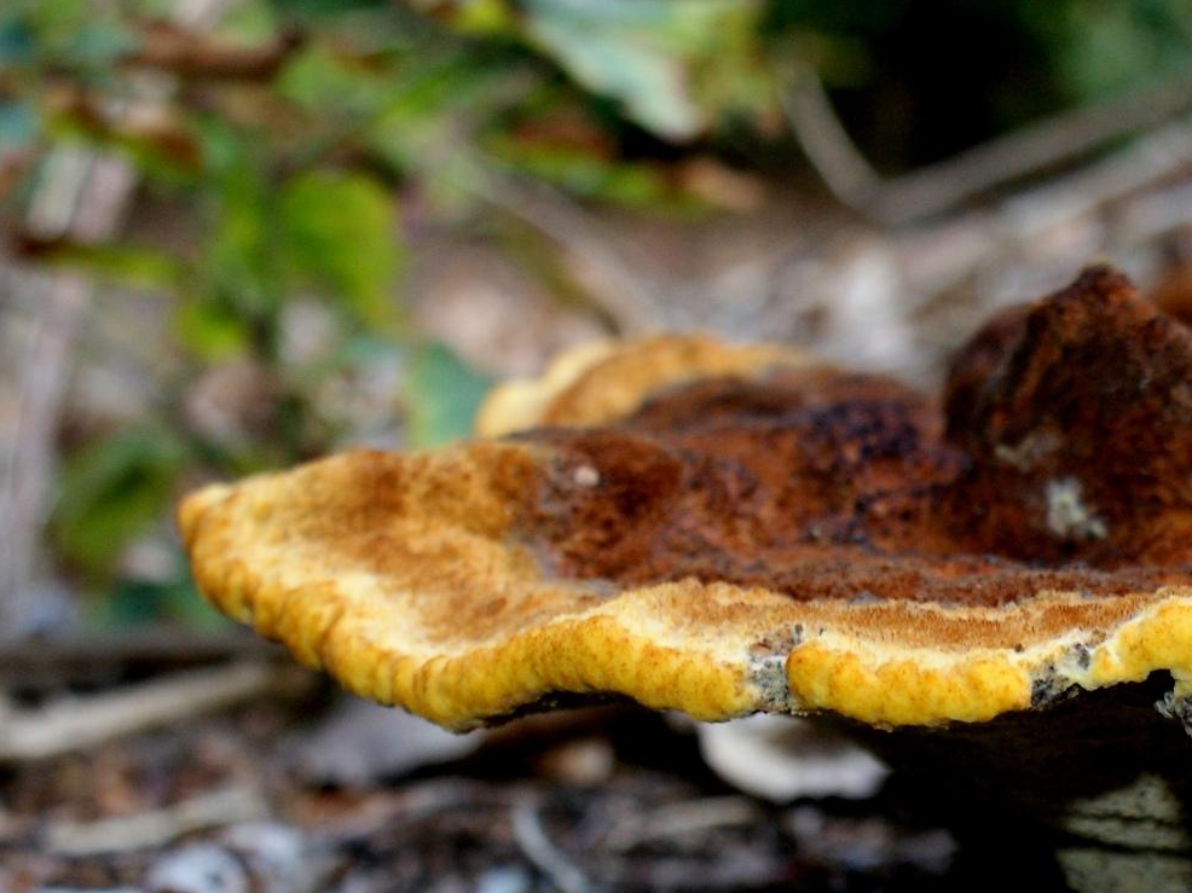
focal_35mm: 119
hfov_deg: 16.2
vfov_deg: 12.4
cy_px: 770
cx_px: 1167
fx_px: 4101
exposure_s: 1/60
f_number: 6.3
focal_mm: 35
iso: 400
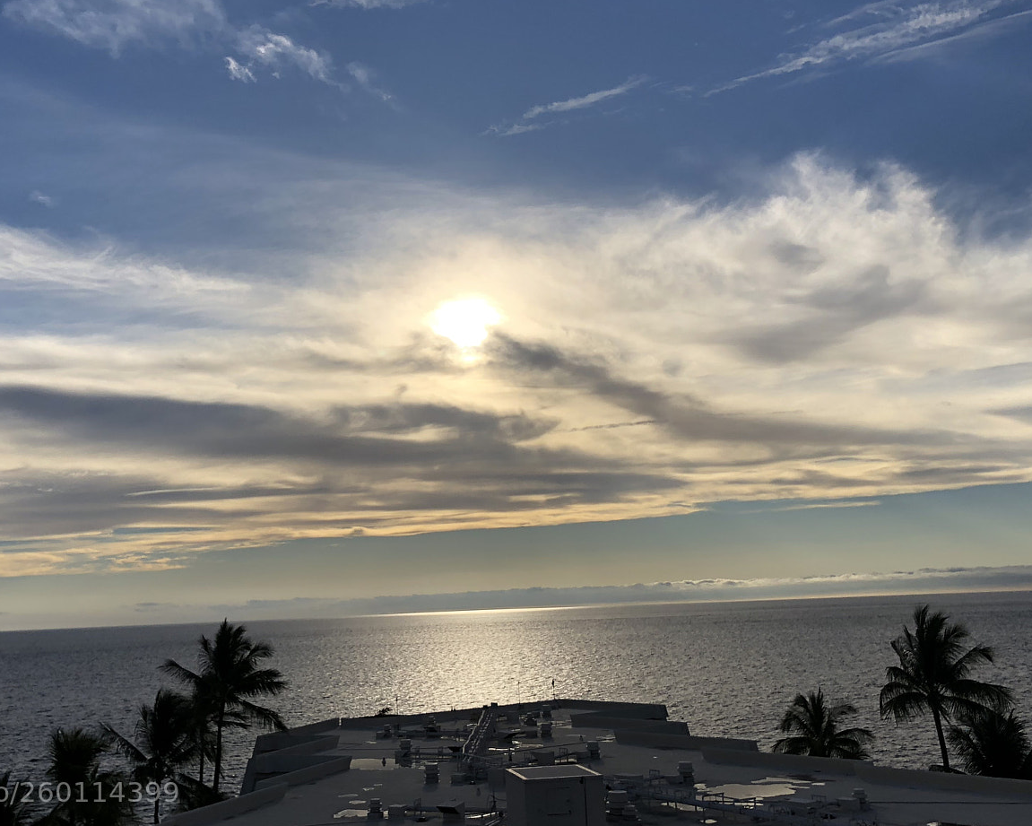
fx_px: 1161
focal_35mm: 38
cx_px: 427
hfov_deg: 47.7
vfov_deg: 39.0
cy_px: 325
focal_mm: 4
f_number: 1.8
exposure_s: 1/5348
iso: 25
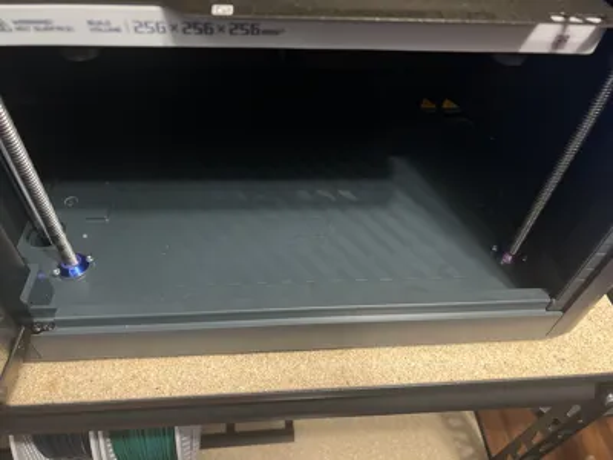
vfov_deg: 53.1
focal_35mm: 26
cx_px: 306
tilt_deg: -47.7
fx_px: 460
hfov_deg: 67.3
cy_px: 230
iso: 500
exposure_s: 1/30
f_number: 1.5
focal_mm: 5.7
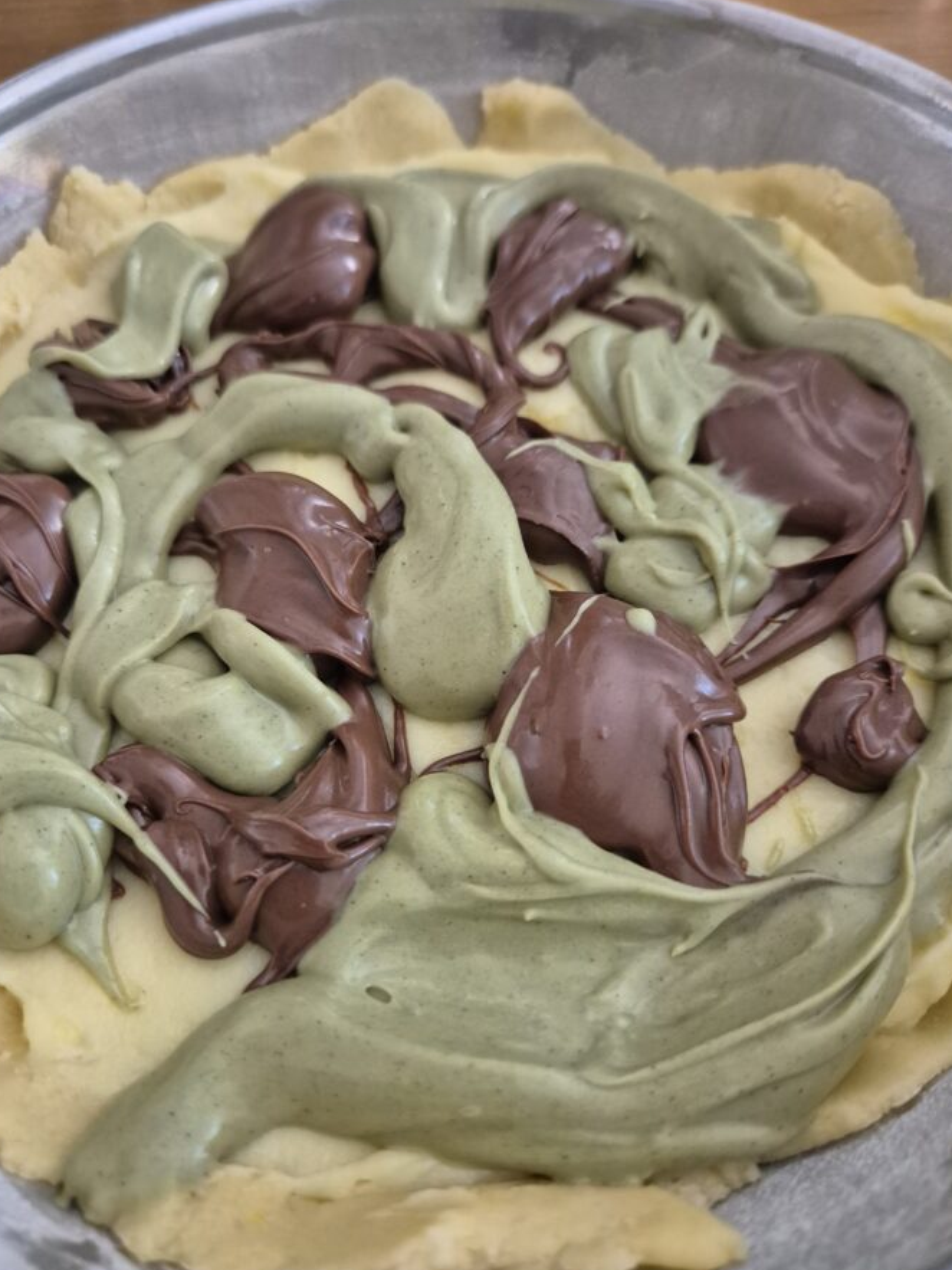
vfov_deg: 69.3
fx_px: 917
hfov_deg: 54.8
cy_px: 670
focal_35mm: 25
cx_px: 453
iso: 1000
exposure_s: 1/100
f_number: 1.8
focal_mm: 5.4
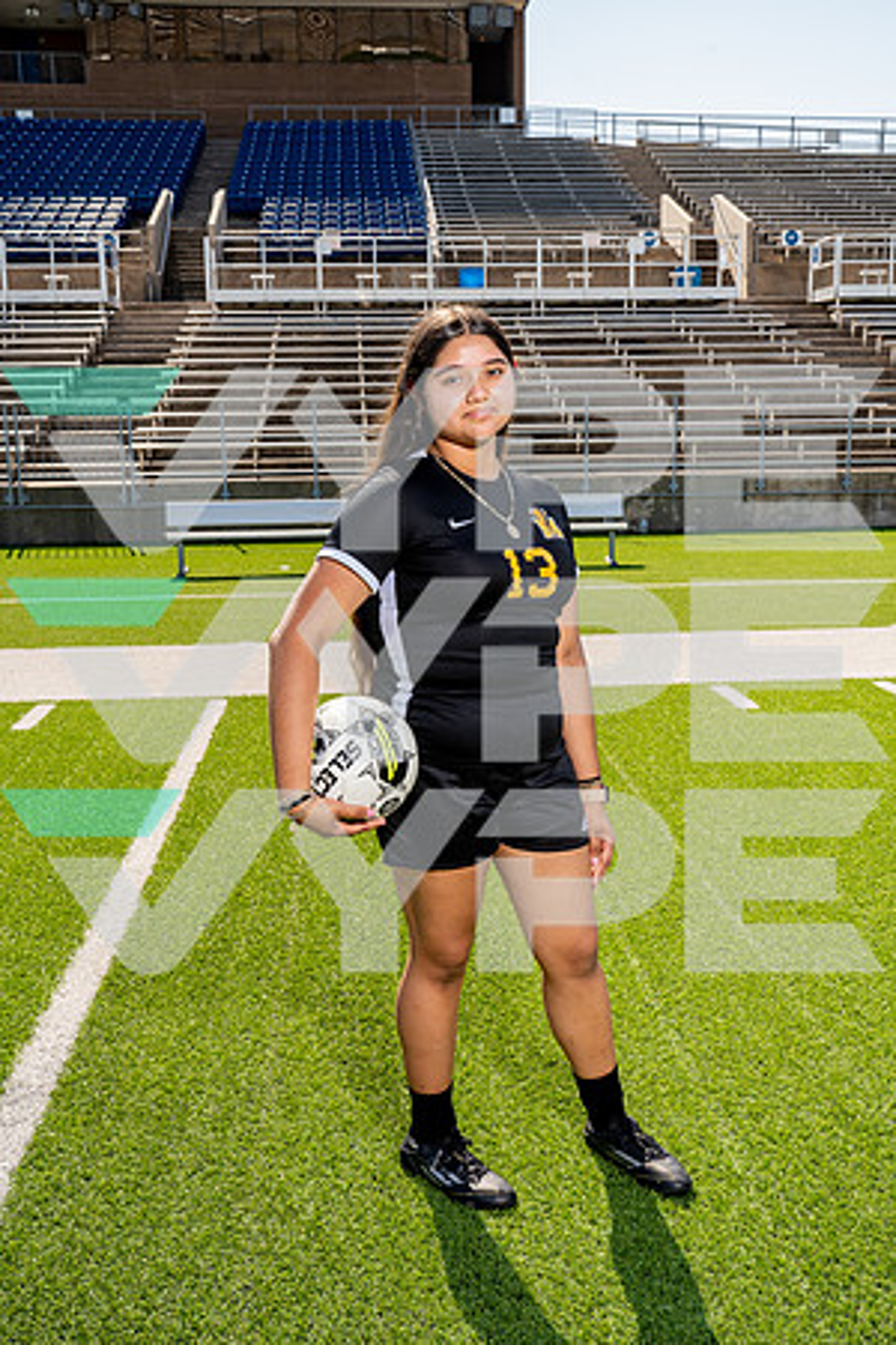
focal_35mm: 35
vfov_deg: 54.4
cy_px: 672
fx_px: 1307
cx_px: 448
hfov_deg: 37.9
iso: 320
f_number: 11
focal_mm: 35
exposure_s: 1/250
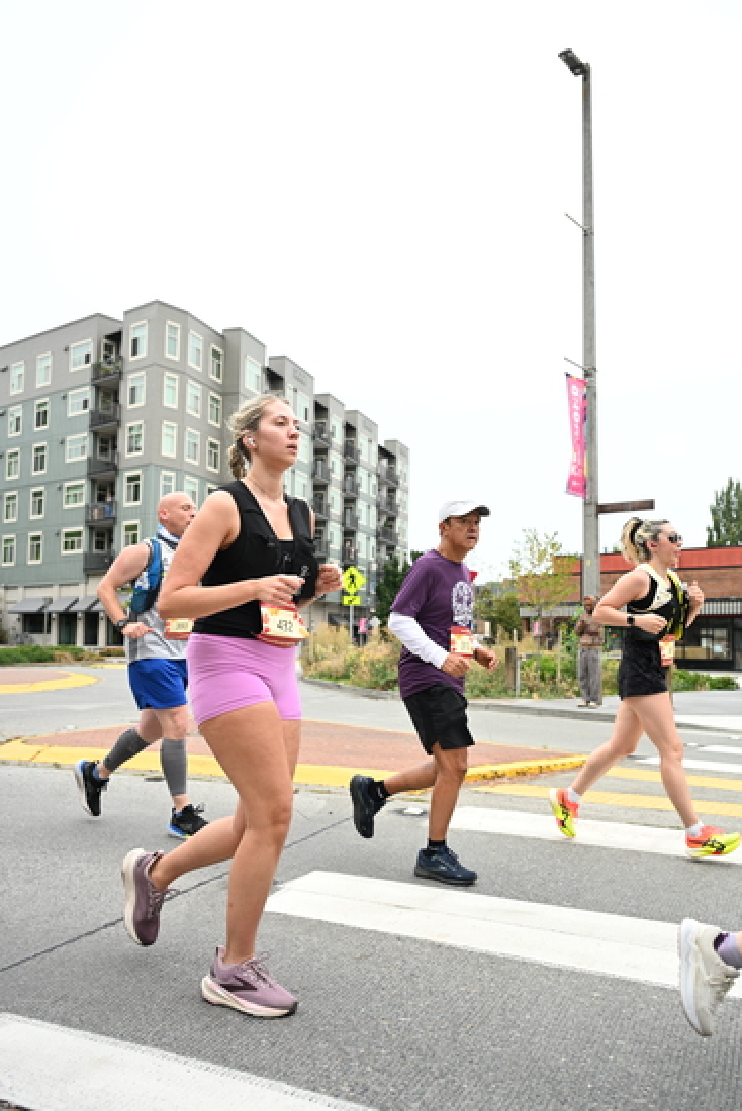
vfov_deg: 63.6
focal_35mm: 29
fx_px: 896
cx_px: 371
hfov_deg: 45.0
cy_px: 556
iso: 1600
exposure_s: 1/800
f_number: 4
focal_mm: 29
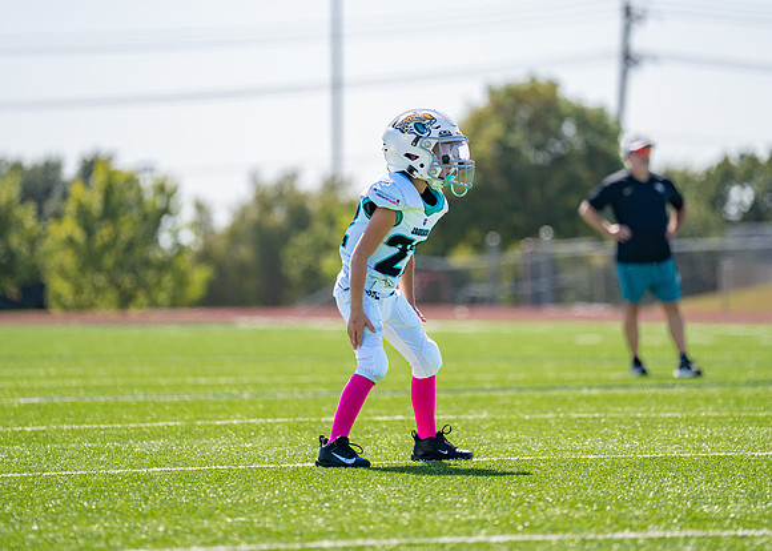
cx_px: 400
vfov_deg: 6.9
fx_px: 4551
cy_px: 252
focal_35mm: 208
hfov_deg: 9.7
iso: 100
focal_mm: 173
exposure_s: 1/1600
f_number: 2.8
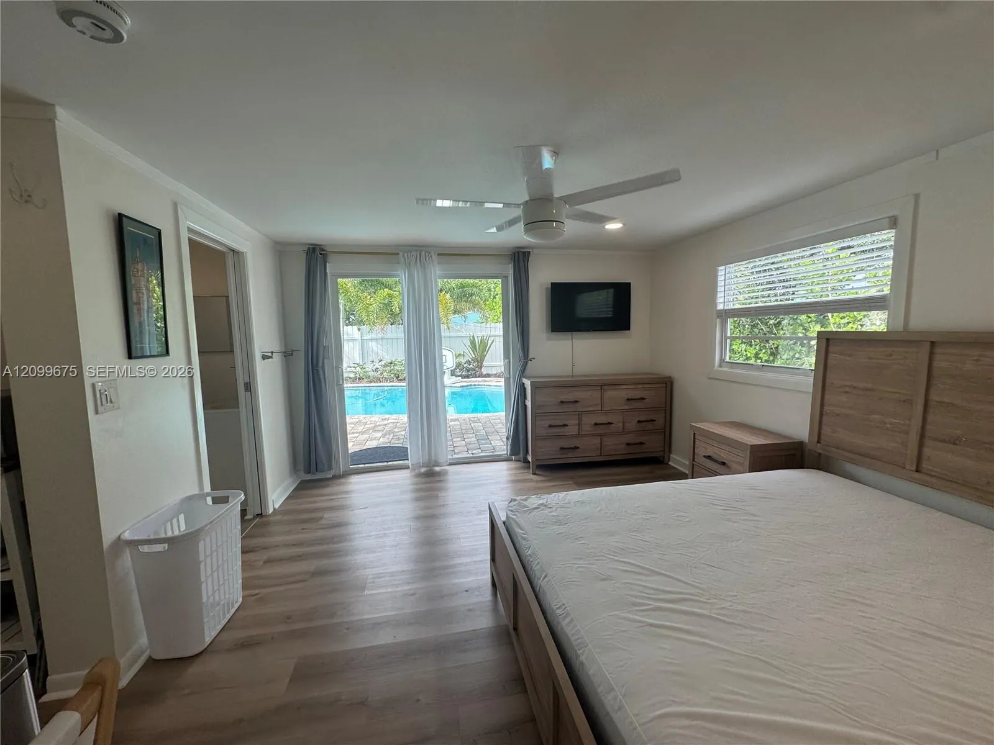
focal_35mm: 14
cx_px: 497
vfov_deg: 85.7
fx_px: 402
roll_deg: +1.3
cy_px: 372
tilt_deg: -6.7
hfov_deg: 102.1
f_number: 2.2
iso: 40
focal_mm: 2.22
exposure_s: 1/192
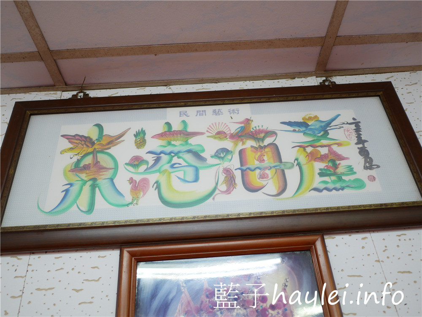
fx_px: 366
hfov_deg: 60.0
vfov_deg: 46.8
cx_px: 211
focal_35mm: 30
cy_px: 158
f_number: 1.7
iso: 200
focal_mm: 15
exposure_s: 1/80
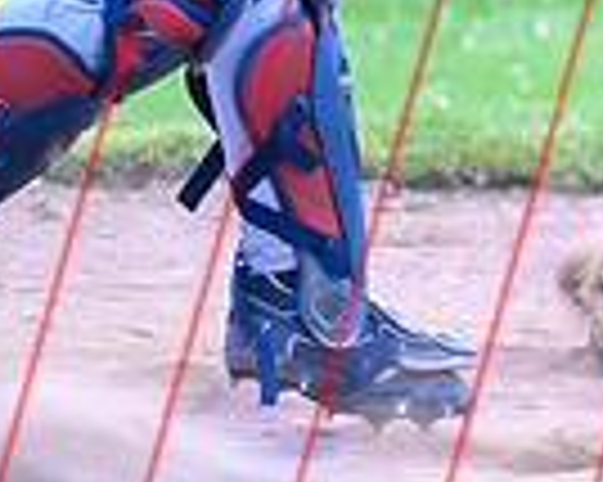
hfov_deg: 2.2
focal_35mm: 864
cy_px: -116
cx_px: 1076
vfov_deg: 1.8
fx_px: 15408
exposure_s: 1/2500
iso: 12800
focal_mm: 165
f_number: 2.8
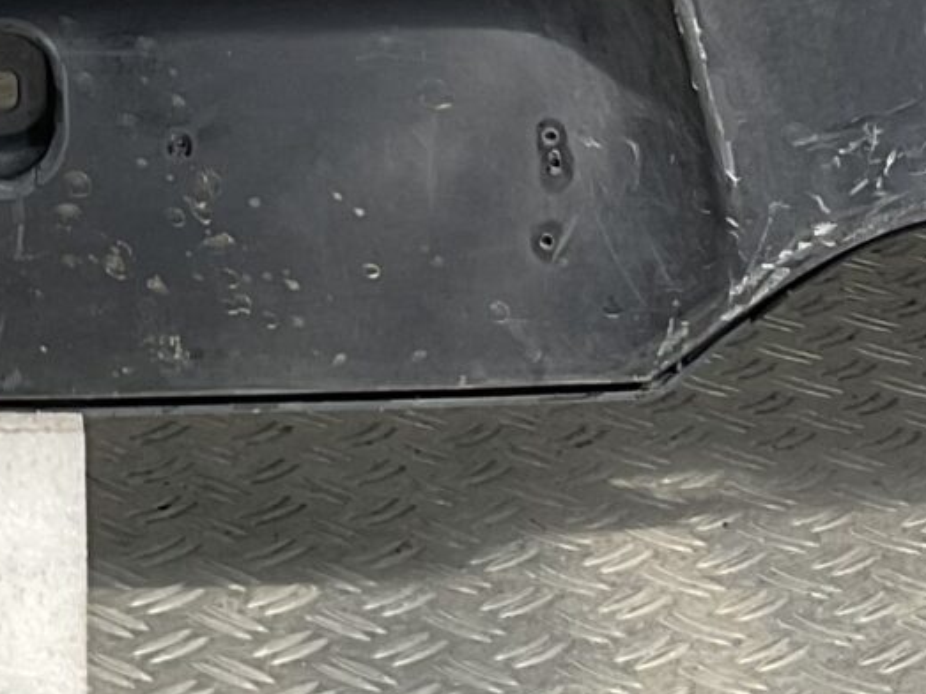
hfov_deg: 13.6
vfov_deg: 10.0
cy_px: -501
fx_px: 3798
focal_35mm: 142
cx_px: -83
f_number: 1.8
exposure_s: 1/593
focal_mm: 3
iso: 16
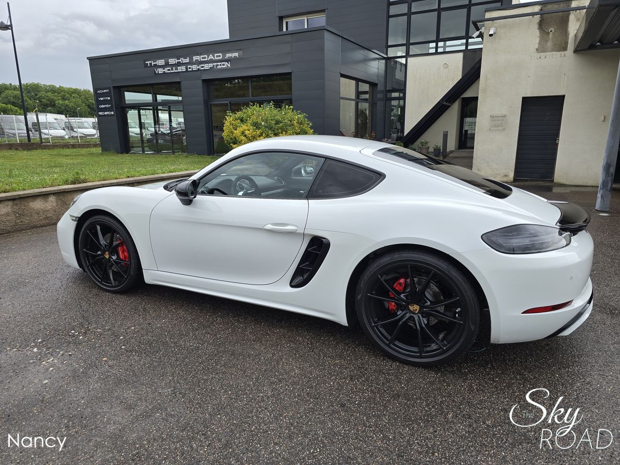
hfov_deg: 73.9
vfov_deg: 58.9
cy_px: 232
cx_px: 310
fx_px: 412
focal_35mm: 23
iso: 12
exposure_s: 1/180
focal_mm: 6.3
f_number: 1.7
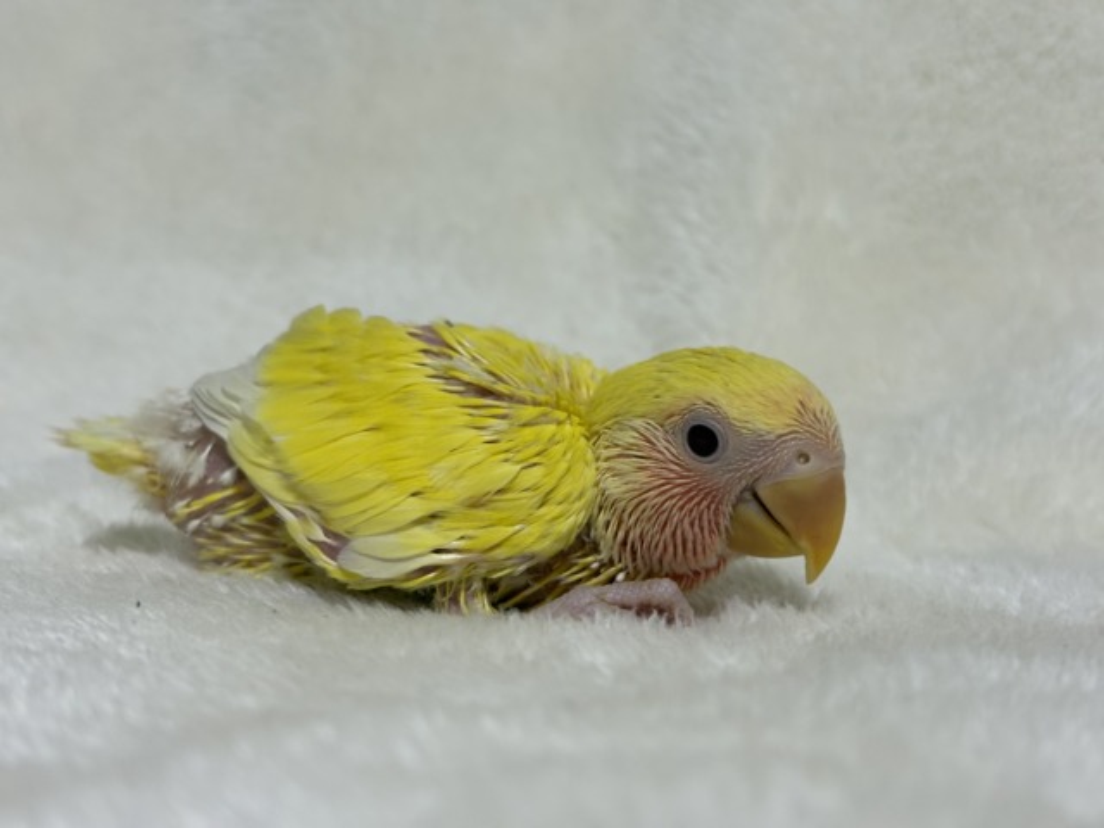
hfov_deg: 36.8
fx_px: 1658
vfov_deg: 28.0
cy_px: 414
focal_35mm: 52
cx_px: 552
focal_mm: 5.96
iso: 100
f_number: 1.6
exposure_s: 1/33
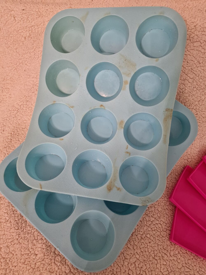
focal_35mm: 23
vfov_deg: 73.9
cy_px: 138
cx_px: 103
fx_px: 182
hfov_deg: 58.9
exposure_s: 1/50
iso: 800
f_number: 1.8
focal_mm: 6.4
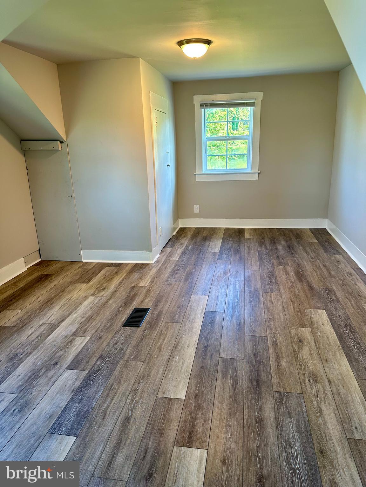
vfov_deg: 71.6
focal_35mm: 24
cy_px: 244
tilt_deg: -16.0
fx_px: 338
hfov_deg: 56.8
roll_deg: +1.0
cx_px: 183
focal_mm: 6.86
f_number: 1.78
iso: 125
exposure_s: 1/60
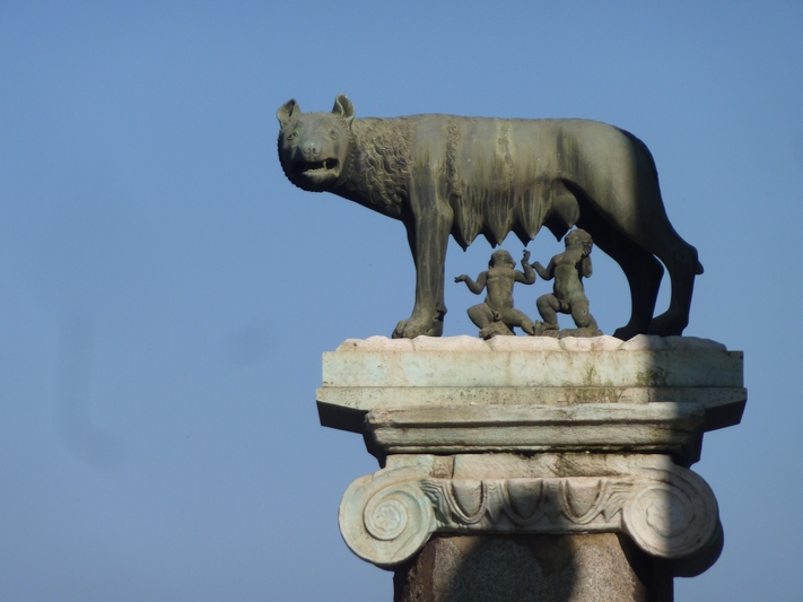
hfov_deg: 6.6
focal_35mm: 300
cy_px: 301
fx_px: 6958
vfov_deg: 5.0
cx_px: 402
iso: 80
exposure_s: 1/640
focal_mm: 49.2
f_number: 5.6
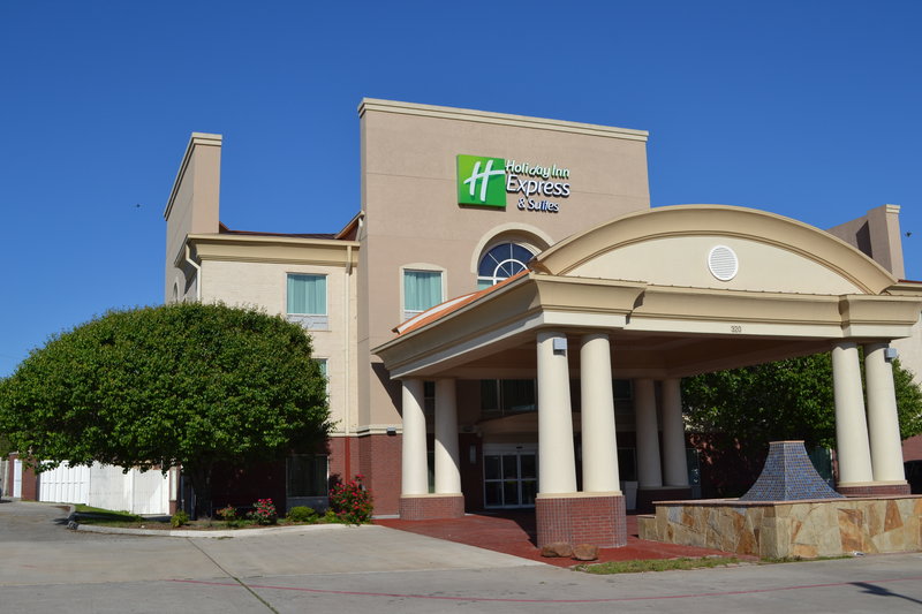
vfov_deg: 36.9
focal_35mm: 36
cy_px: 307
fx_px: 922
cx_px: 461
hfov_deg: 53.1
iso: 100
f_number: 9
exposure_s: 1/320
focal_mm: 24
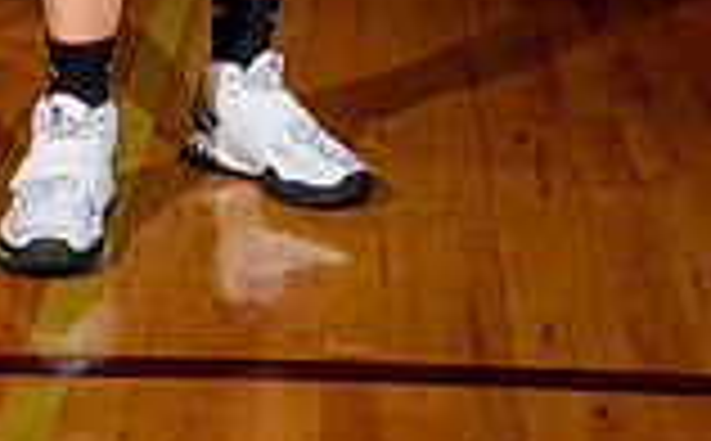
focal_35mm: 131
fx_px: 2533
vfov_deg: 9.1
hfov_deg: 15.9
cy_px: -536
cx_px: 166
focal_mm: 45
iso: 100
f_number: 6.3
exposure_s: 1/250
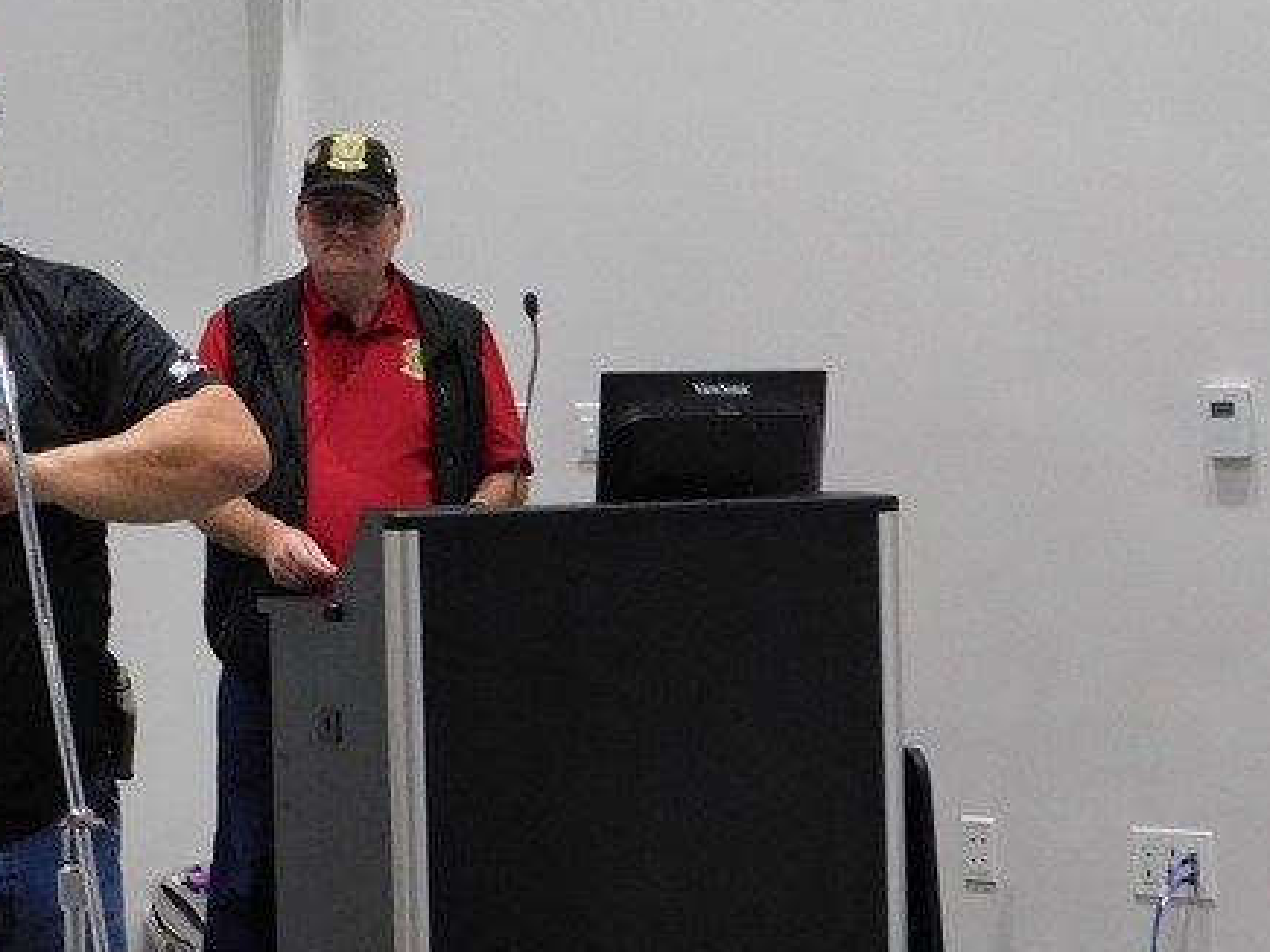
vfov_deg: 11.9
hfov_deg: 15.5
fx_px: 4585
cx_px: -4
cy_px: 428
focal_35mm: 125
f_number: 4
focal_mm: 10.4
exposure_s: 1/20
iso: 400
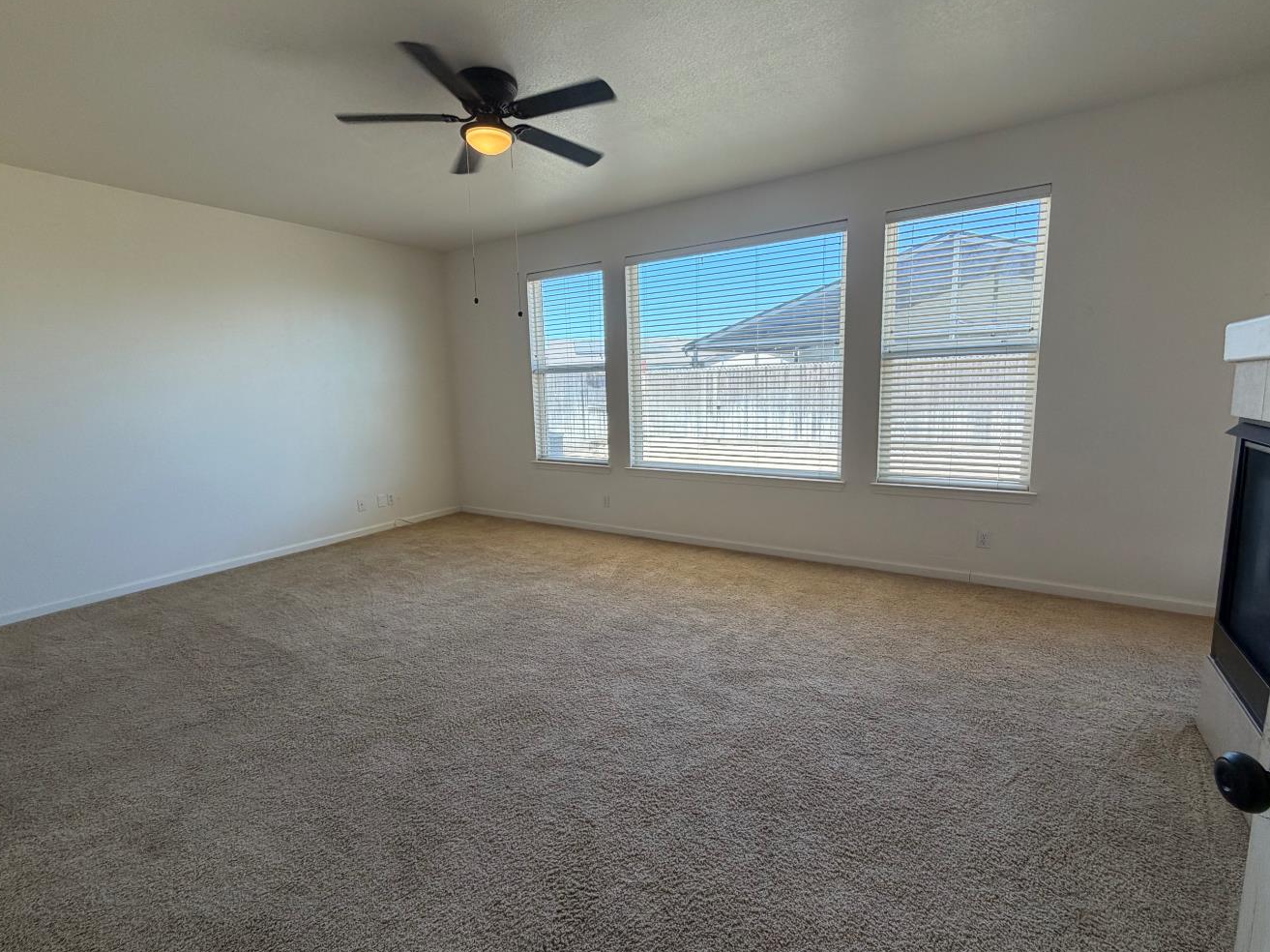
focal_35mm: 16
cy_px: 472
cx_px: 640
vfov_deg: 78.1
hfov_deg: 94.5
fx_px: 587
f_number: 2.2
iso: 80
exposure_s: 1/120
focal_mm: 2.22
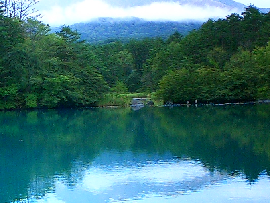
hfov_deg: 21.6
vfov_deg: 16.6
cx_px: 15
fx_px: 687
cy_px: 185
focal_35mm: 88
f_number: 3.5
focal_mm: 5.6
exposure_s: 1/125
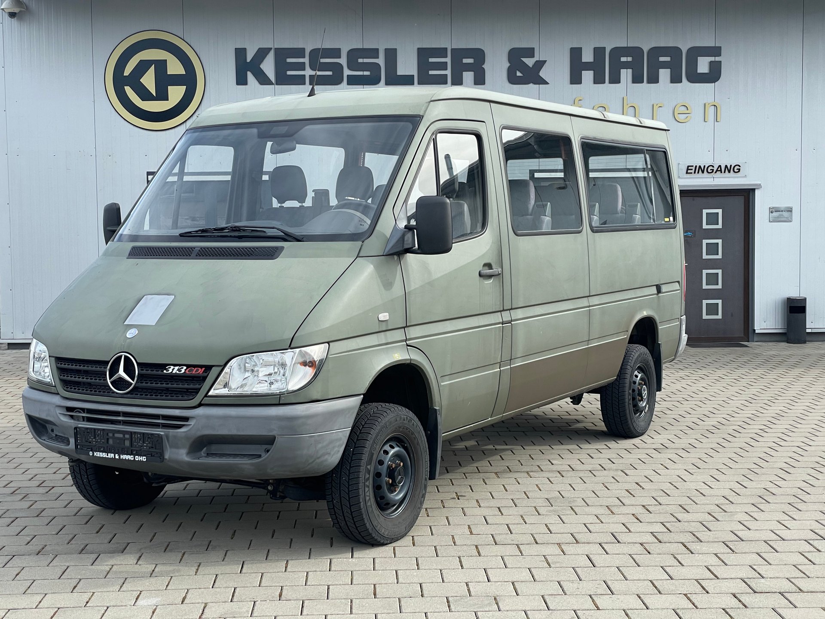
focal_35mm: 52
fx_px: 1239
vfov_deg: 28.0
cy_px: 310
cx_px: 412
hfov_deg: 36.8
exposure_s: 1/533
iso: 25
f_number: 2
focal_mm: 6
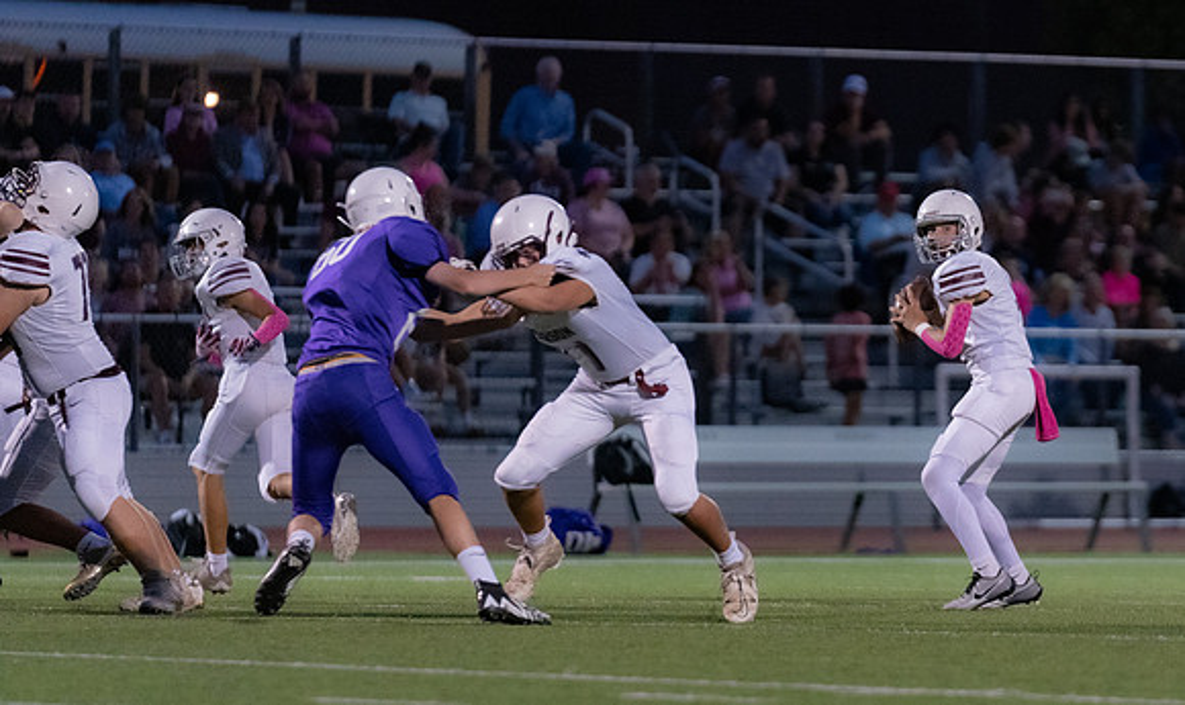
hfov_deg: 6.3
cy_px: 339
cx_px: 965
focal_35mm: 340
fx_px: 10836
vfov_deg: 3.7
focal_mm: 200
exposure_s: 1/1250
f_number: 2.8
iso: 4000
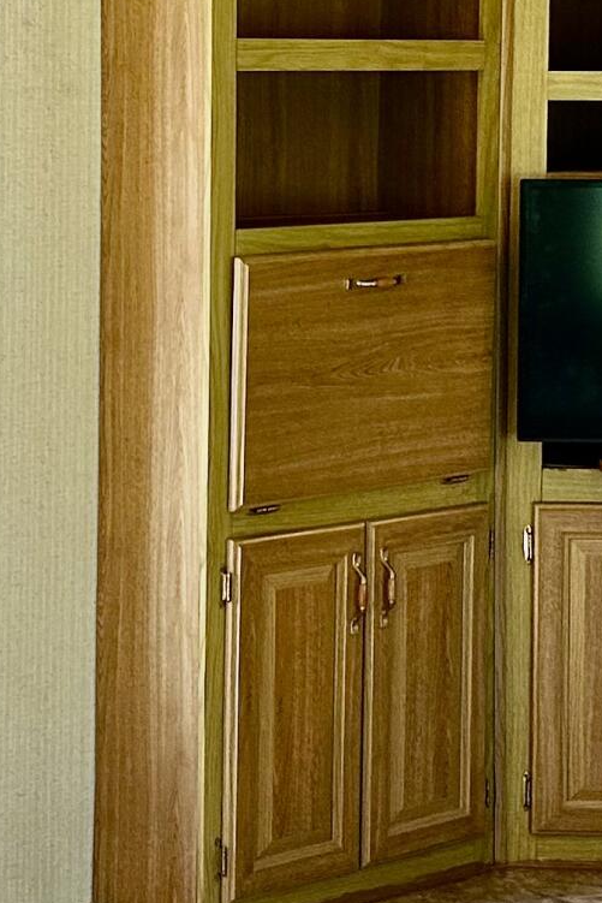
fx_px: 2708
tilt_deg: -5.1
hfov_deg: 12.7
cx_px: 345
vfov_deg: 18.8
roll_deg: -1.3
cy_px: 221
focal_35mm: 108
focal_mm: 5.7
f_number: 1.5
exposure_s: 1/60
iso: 125
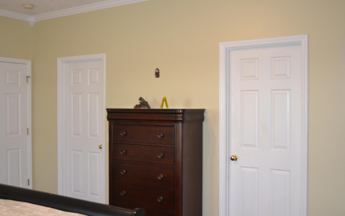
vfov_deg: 32.0
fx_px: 376
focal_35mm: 40
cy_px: 108
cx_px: 172
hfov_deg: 49.3
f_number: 4.2
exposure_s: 1/60
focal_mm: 26
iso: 1800
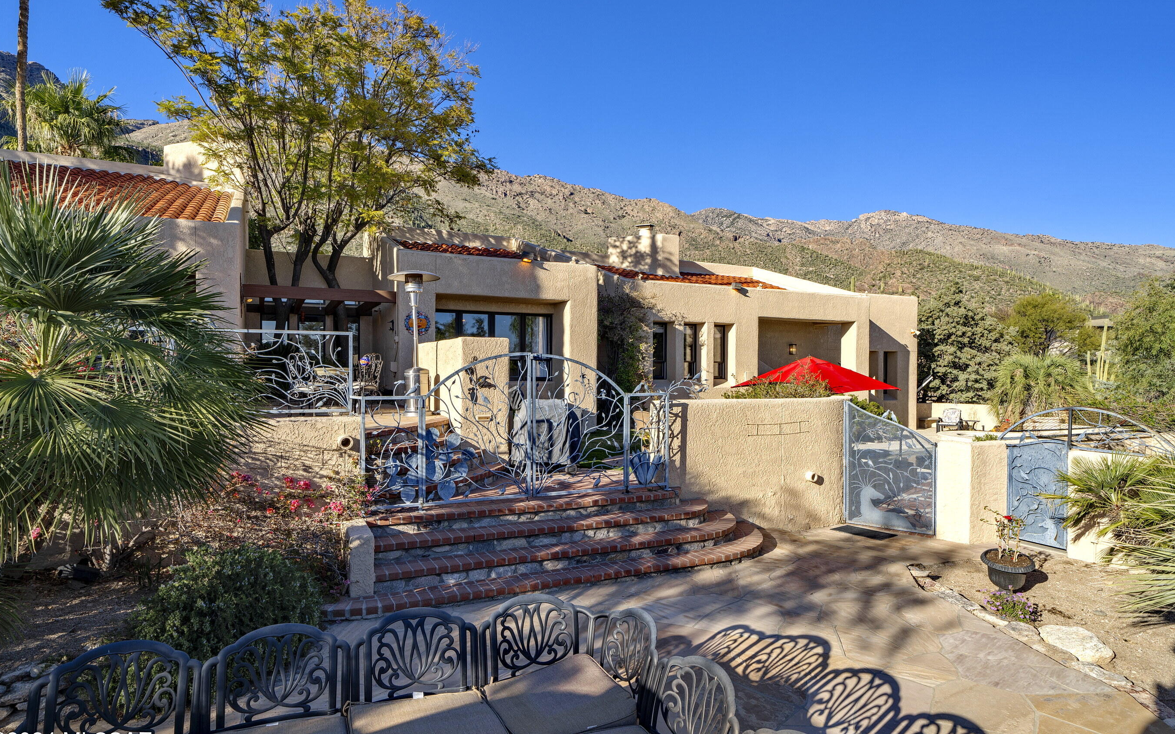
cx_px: 594
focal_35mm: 20
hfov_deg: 85.1
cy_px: 373
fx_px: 640
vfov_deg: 59.6
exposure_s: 1/80
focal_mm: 19
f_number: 11
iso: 100
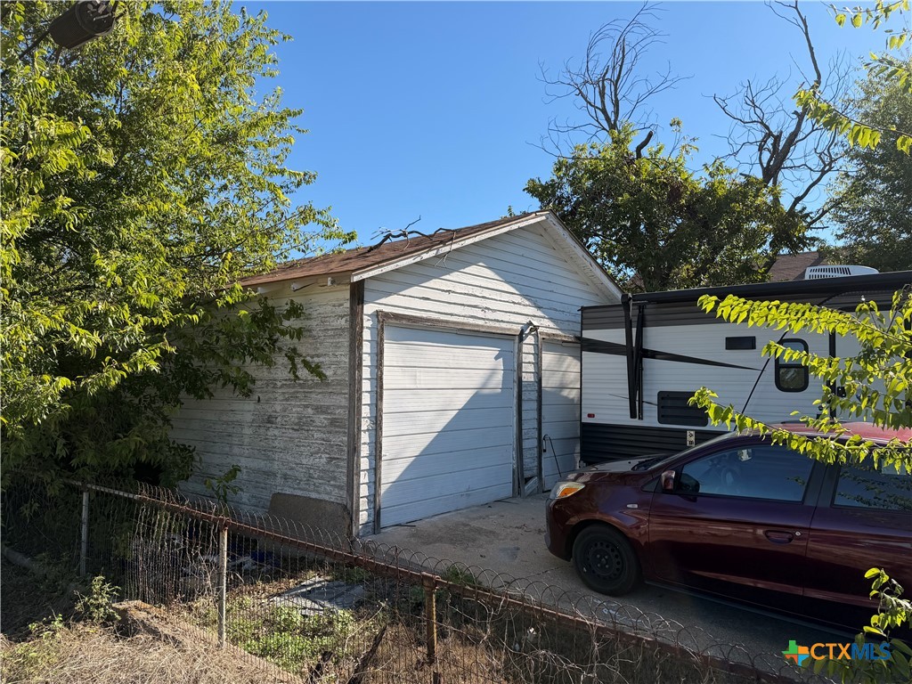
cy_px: 342
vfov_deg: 56.8
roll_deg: +0.2
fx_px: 632
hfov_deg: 71.6
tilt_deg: +5.0
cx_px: 456
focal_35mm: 24
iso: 80
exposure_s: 1/3145
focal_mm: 6.76
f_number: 1.78
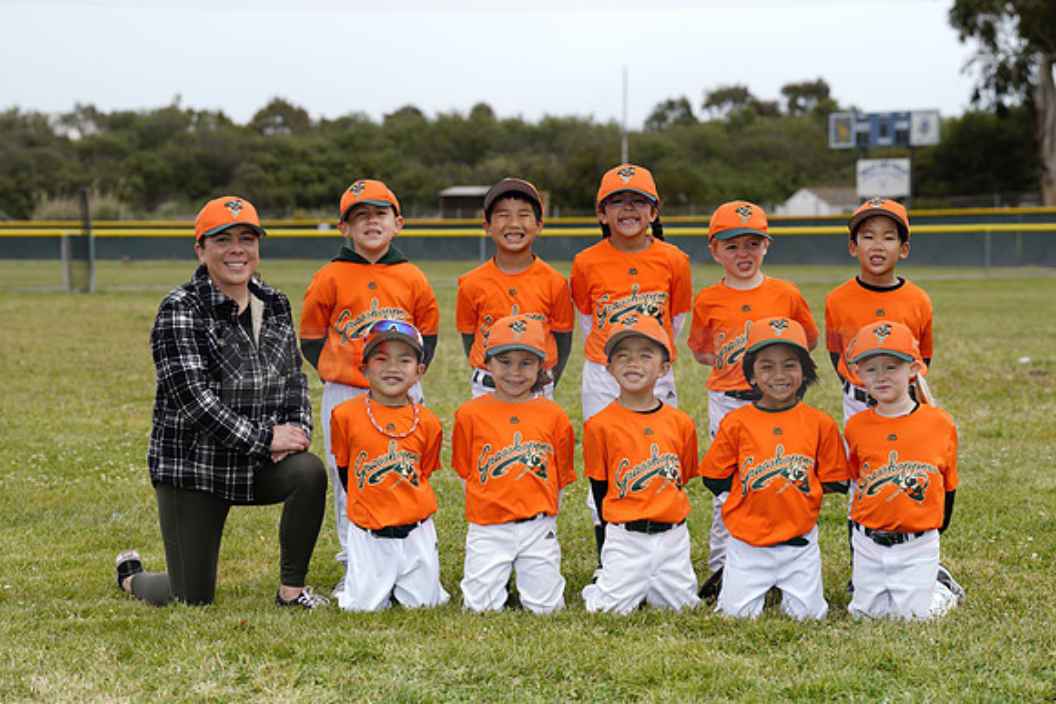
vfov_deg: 13.6
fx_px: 2963
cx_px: 528
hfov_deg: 20.2
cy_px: 352
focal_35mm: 101
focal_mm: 101
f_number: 5.6
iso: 50
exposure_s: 1/250
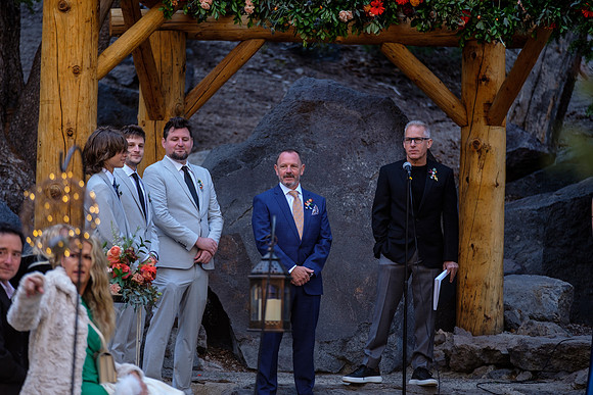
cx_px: 296
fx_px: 3460
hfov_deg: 9.8
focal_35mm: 210
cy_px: 198
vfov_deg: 6.5
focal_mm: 140
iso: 200
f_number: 2.8
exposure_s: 1/50
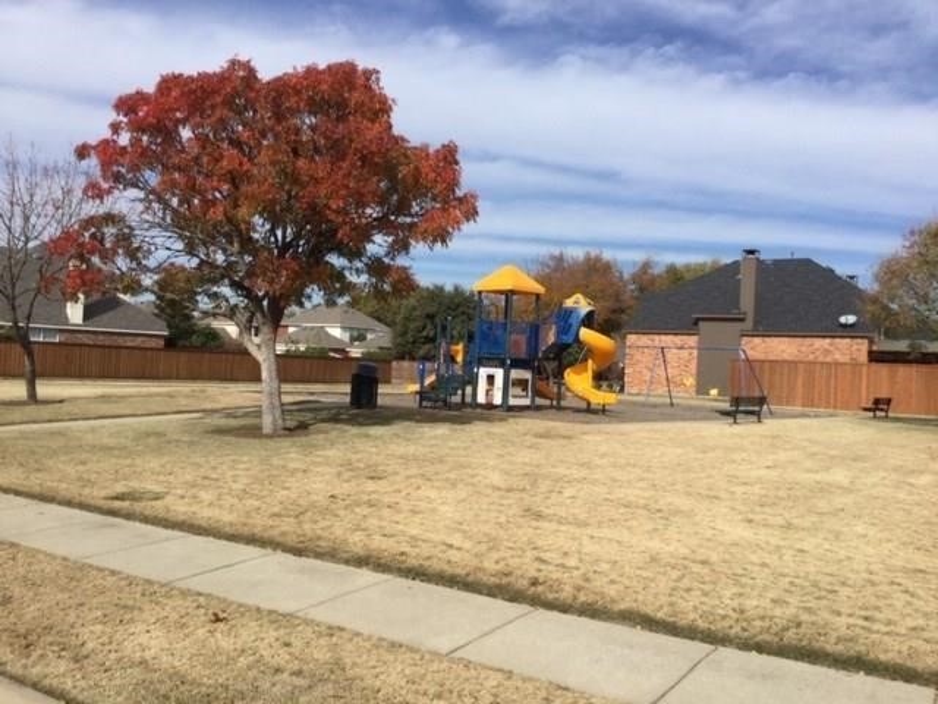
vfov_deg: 45.4
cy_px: 352
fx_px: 840
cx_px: 469
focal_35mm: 31
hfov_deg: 58.4
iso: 25
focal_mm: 3.3
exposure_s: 1/1812
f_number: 2.4
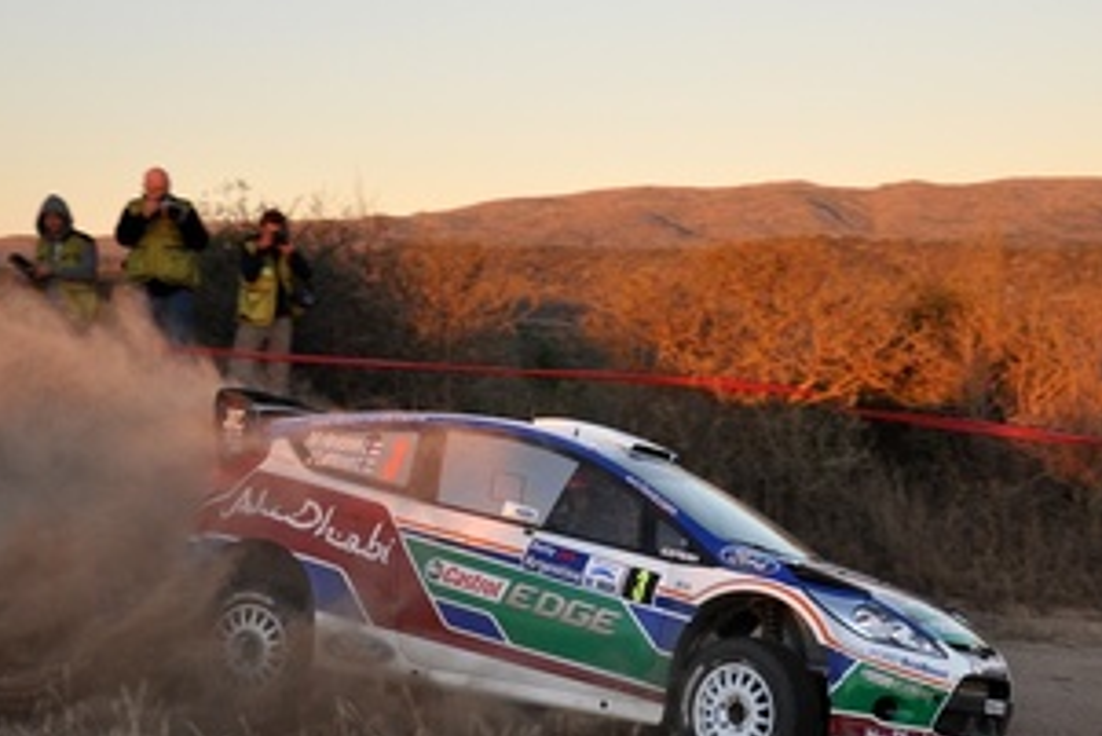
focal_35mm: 70
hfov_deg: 29.0
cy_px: 449
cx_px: 535
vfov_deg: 19.5
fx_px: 2133
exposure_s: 1/400
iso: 640
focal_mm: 35
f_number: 4.5
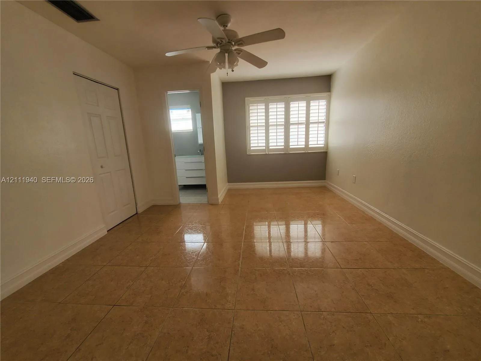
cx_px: 240
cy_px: 180
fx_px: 181
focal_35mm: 13
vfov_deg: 89.9
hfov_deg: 106.2
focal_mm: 1.8
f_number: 2.2
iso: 80
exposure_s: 1/120
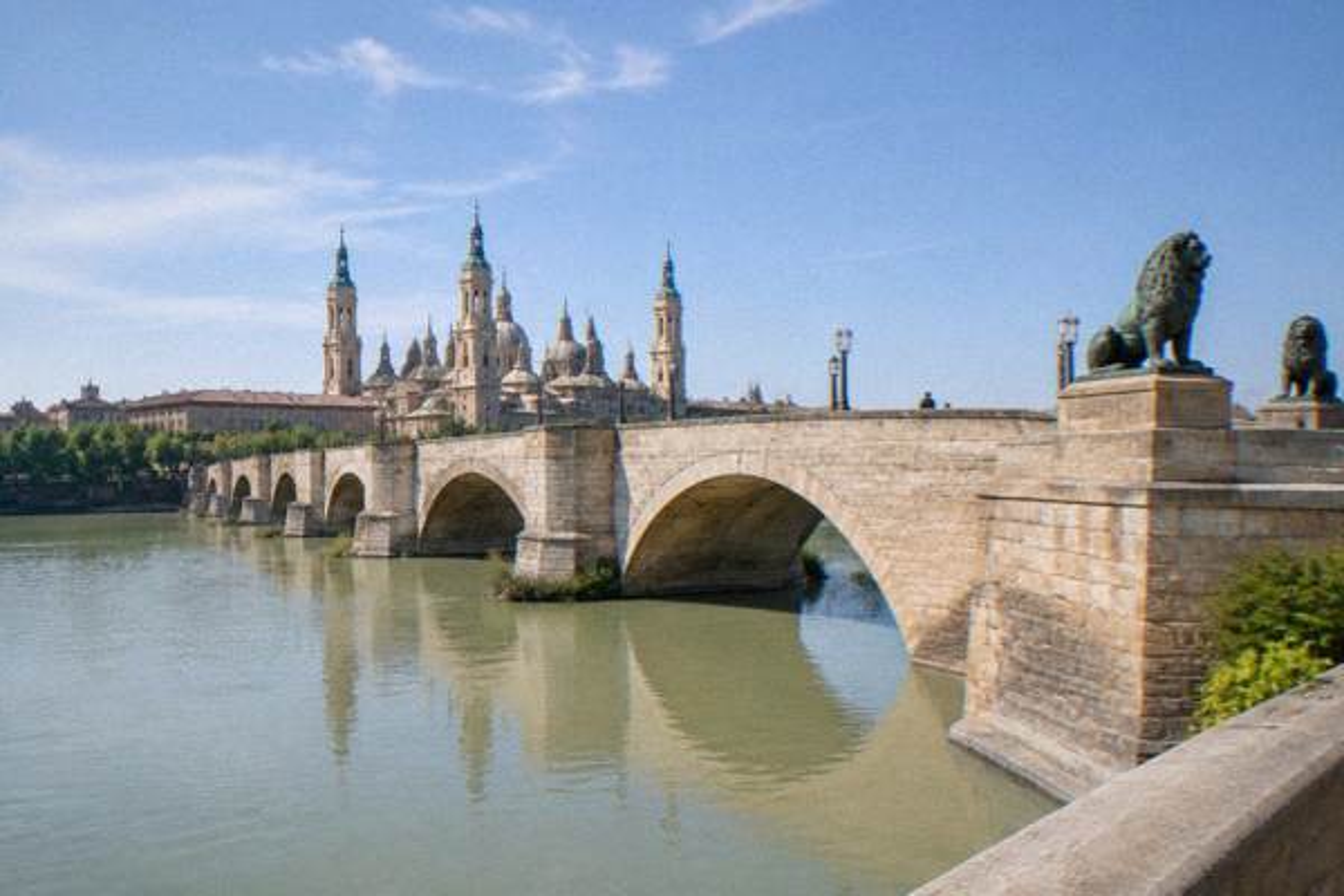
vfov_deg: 37.9
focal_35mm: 35
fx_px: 1307
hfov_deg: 54.4
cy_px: 448
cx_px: 672
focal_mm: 35
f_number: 4
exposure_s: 1/1600
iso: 160
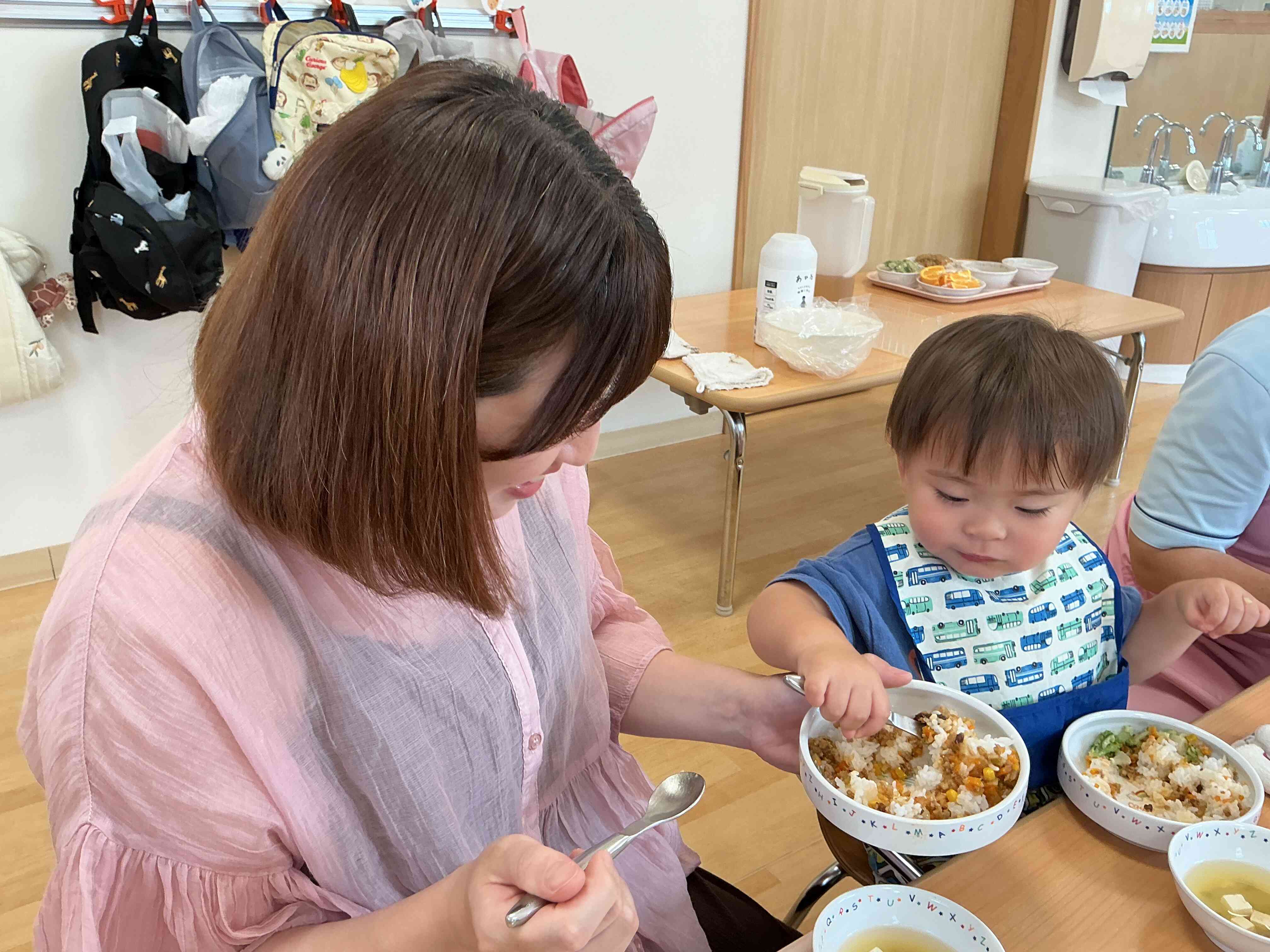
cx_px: 635
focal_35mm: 29
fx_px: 1064
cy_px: 476
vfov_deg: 48.2
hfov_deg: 61.7
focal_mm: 3
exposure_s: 1/60
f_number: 1.8
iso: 40
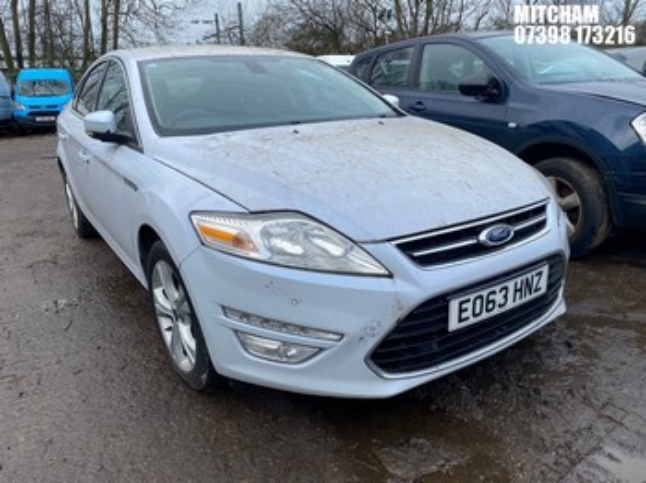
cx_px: 323
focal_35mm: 26
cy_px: 242
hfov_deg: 67.3
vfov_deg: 53.0
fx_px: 485
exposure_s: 1/1063
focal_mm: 4.25
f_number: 1.8
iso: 32
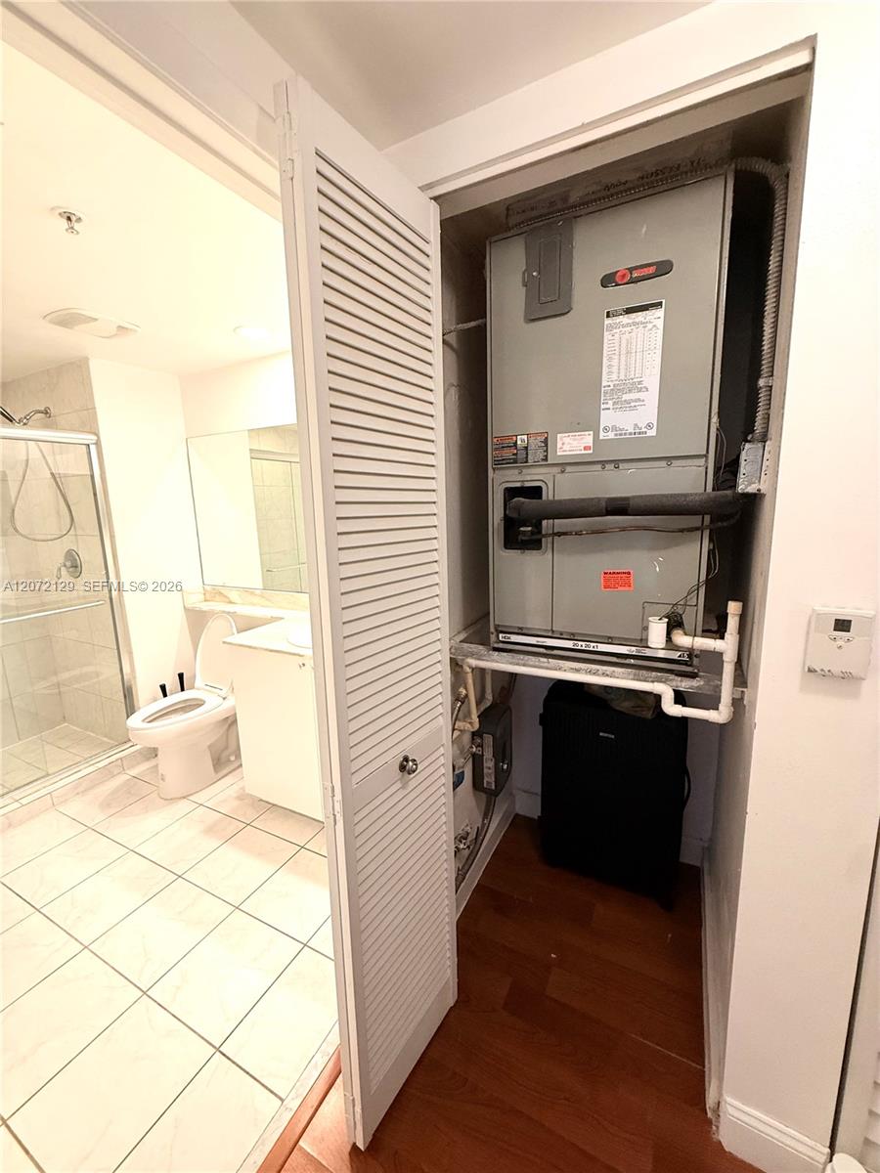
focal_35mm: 14
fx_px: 475
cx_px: 440
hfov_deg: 85.7
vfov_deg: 102.1
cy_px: 586
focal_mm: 2.22
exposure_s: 1/60
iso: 320
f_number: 2.2
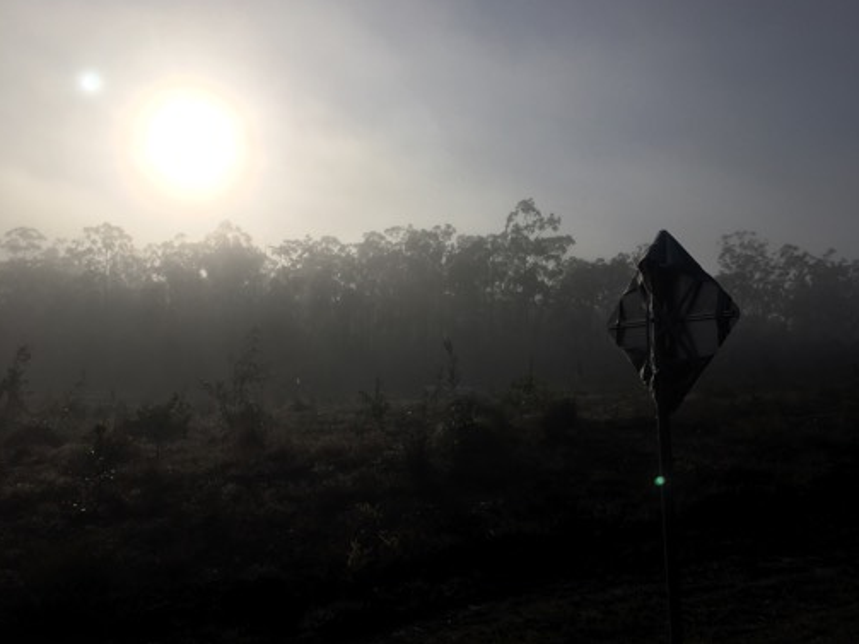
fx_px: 744
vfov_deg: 46.8
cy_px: 314
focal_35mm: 30
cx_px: 434
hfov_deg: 60.0
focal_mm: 4.15
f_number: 2.2
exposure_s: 1/20000
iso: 32
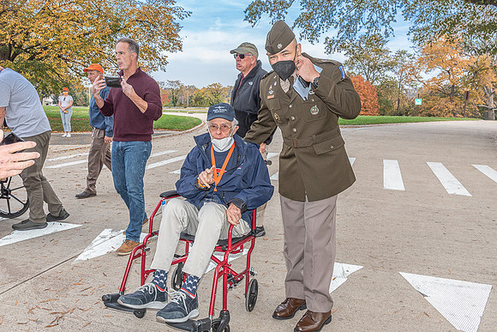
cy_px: 136
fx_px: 439
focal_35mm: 32
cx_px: 222
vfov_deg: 41.2
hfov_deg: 58.9
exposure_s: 1/250
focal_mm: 27
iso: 500
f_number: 9
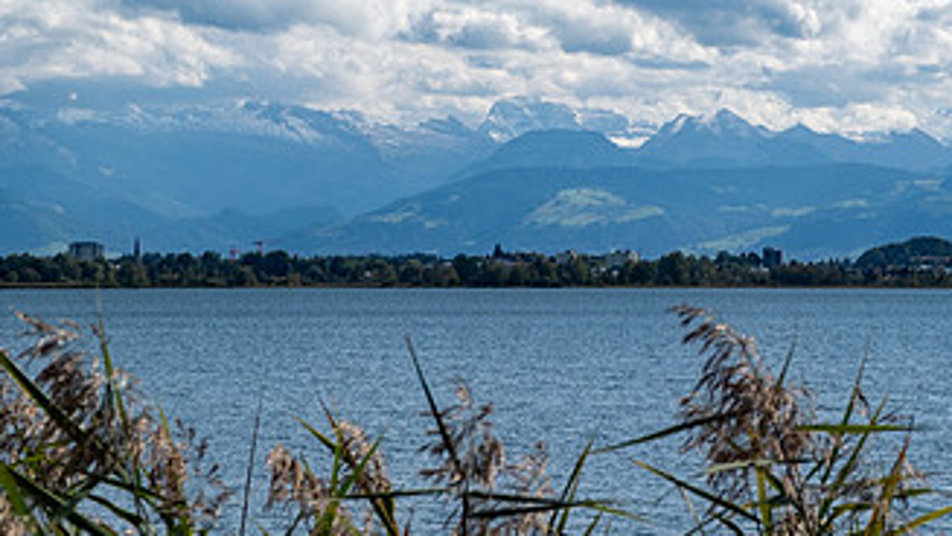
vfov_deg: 7.6
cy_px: 182
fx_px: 4039
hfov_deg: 13.4
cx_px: 640
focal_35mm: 160
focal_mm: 55
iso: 160
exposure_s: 1/600
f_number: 5.6
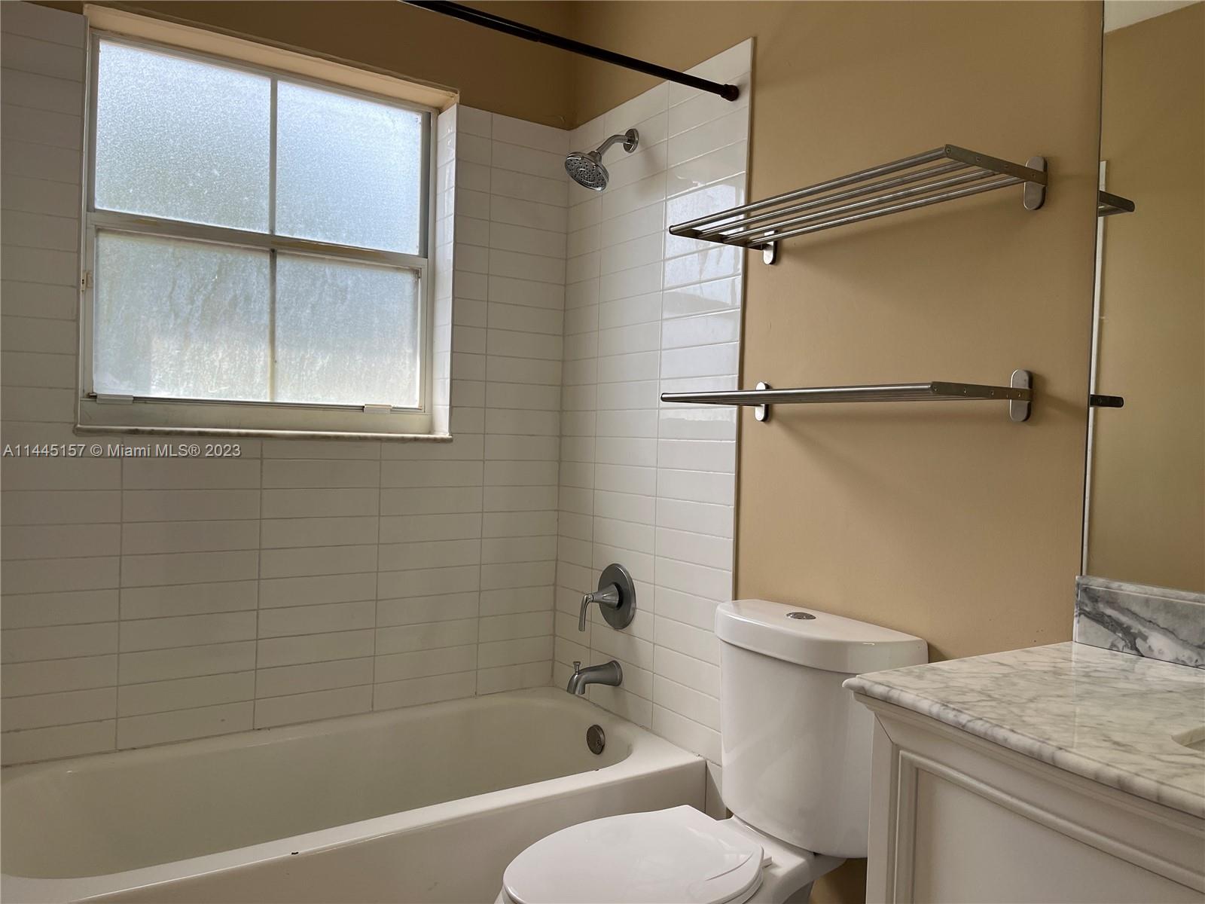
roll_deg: -1.8
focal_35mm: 26
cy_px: 452
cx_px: 602
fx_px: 905
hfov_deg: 67.3
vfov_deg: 53.1
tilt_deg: -2.5
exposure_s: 1/366
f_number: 1.6
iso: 50
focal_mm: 5.1
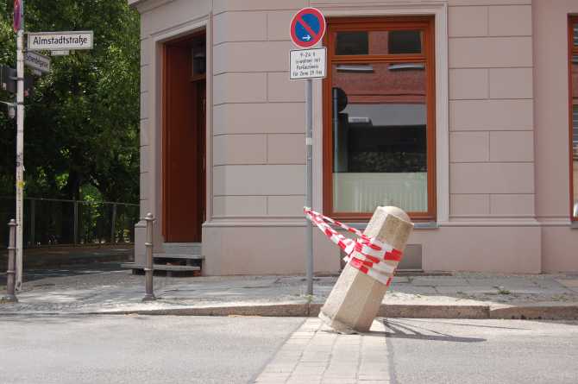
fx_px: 962
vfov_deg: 22.6
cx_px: 289
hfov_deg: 33.4
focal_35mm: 60
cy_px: 192
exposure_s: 1/250
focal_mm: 40
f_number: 8
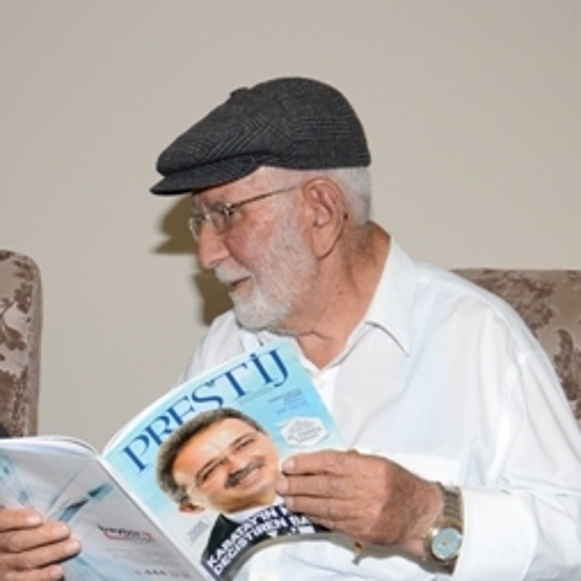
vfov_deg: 22.3
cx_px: 192
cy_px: 405
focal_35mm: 77
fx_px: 1462
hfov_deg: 22.4
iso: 250
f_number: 5
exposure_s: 1/60
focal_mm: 24
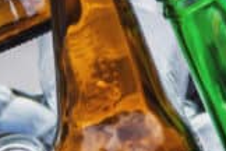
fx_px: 2611
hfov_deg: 5.0
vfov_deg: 3.3
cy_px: -168
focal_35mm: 416
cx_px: 188
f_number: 2.8
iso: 200
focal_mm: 44
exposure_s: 1/2000
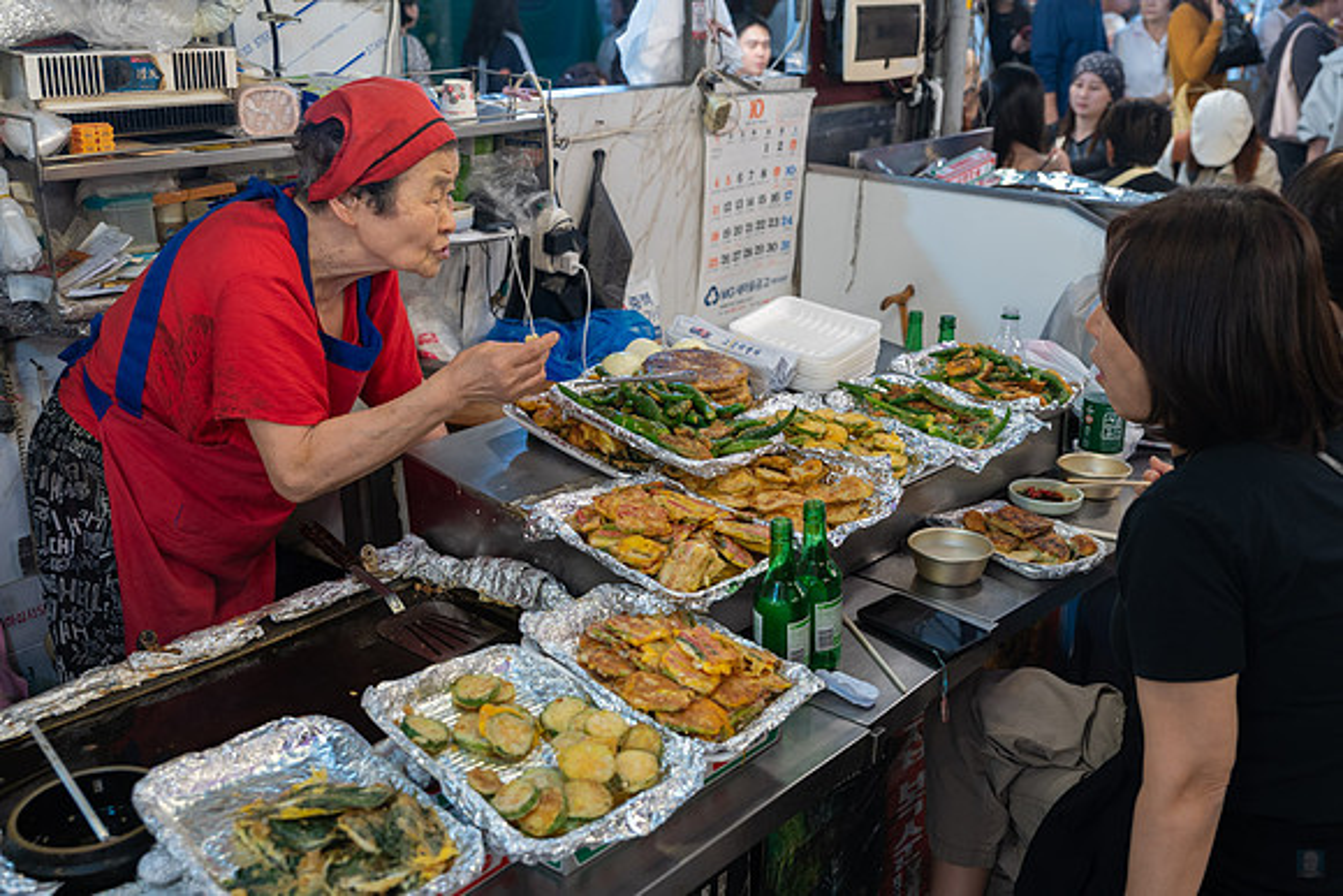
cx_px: 672
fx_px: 1343
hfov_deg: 53.1
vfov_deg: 36.9
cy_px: 448
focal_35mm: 36
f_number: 3.5
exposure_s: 1/80
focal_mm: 36
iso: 180
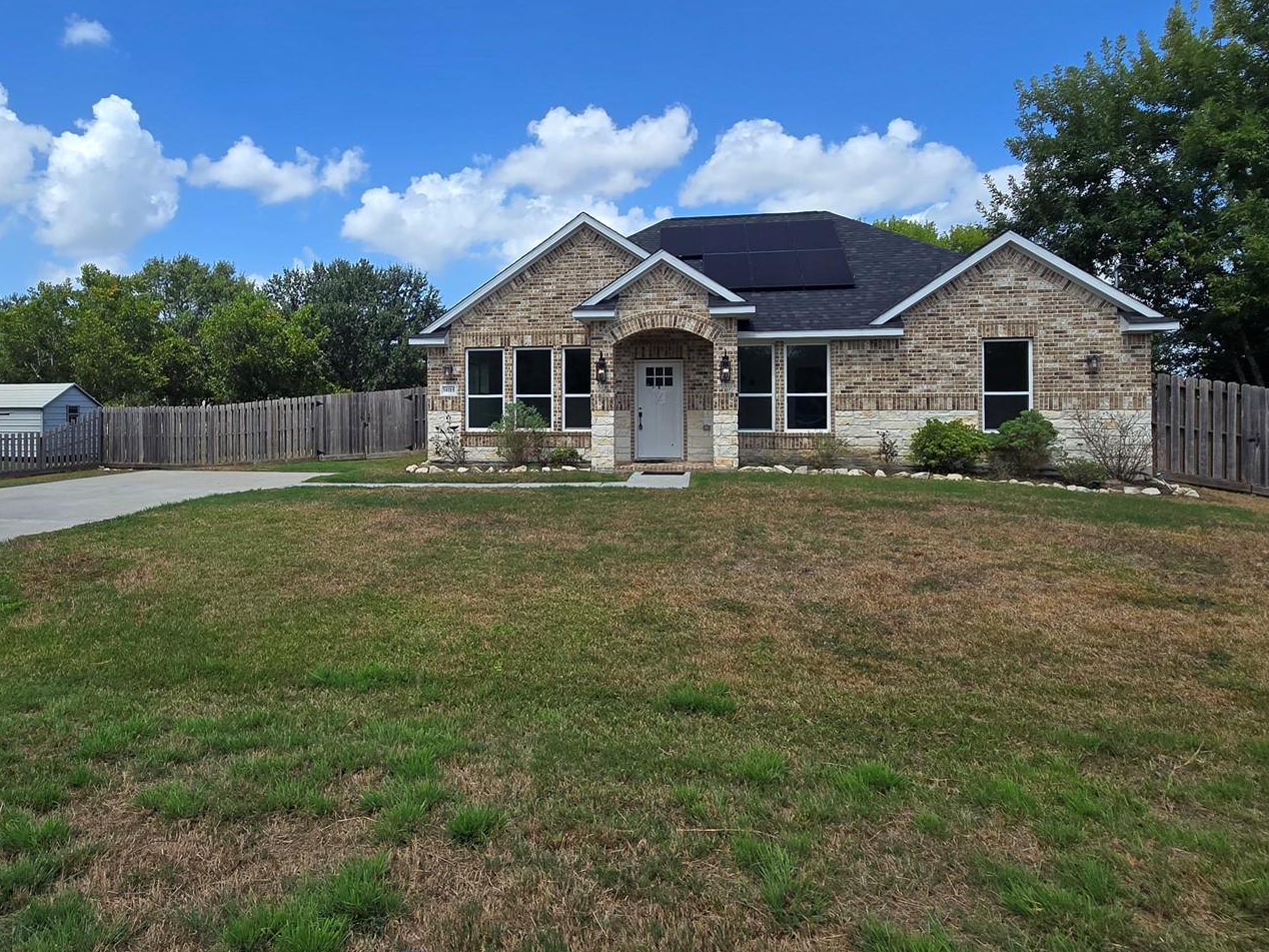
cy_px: 405
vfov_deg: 63.1
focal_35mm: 21
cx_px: 500
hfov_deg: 78.0
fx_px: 770
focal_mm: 2.2
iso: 50
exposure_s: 1/1978
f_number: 2.2
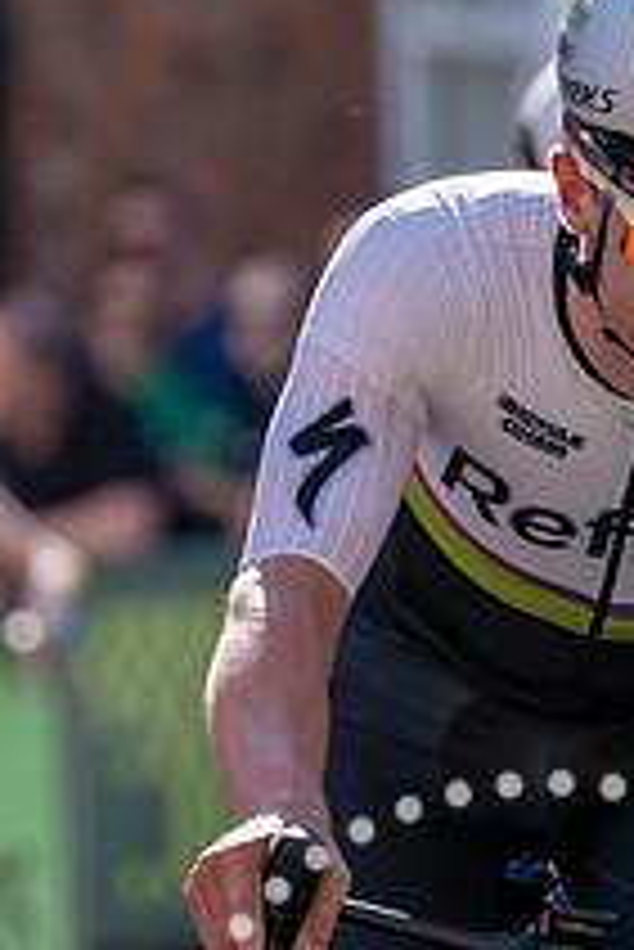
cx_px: 840
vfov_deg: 3.0
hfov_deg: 2.0
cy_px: 583
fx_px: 18381
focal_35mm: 697
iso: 160
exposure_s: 1/1000
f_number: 3.5
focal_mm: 178
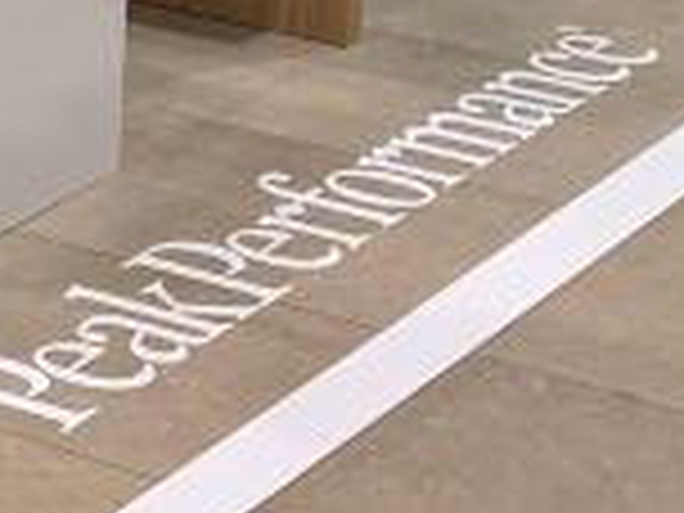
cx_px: -1058
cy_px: -477
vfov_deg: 8.1
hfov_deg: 9.7
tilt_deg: -10.0
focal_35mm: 175
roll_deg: +0.0
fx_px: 3458
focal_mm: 4.25
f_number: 1.8
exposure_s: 1/100
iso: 50
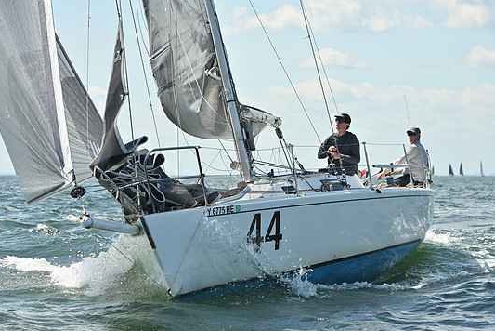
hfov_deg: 15.1
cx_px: 256
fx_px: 1871
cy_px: 178
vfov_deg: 10.1
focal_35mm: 136
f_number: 8
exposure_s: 1/1250
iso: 250
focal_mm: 125
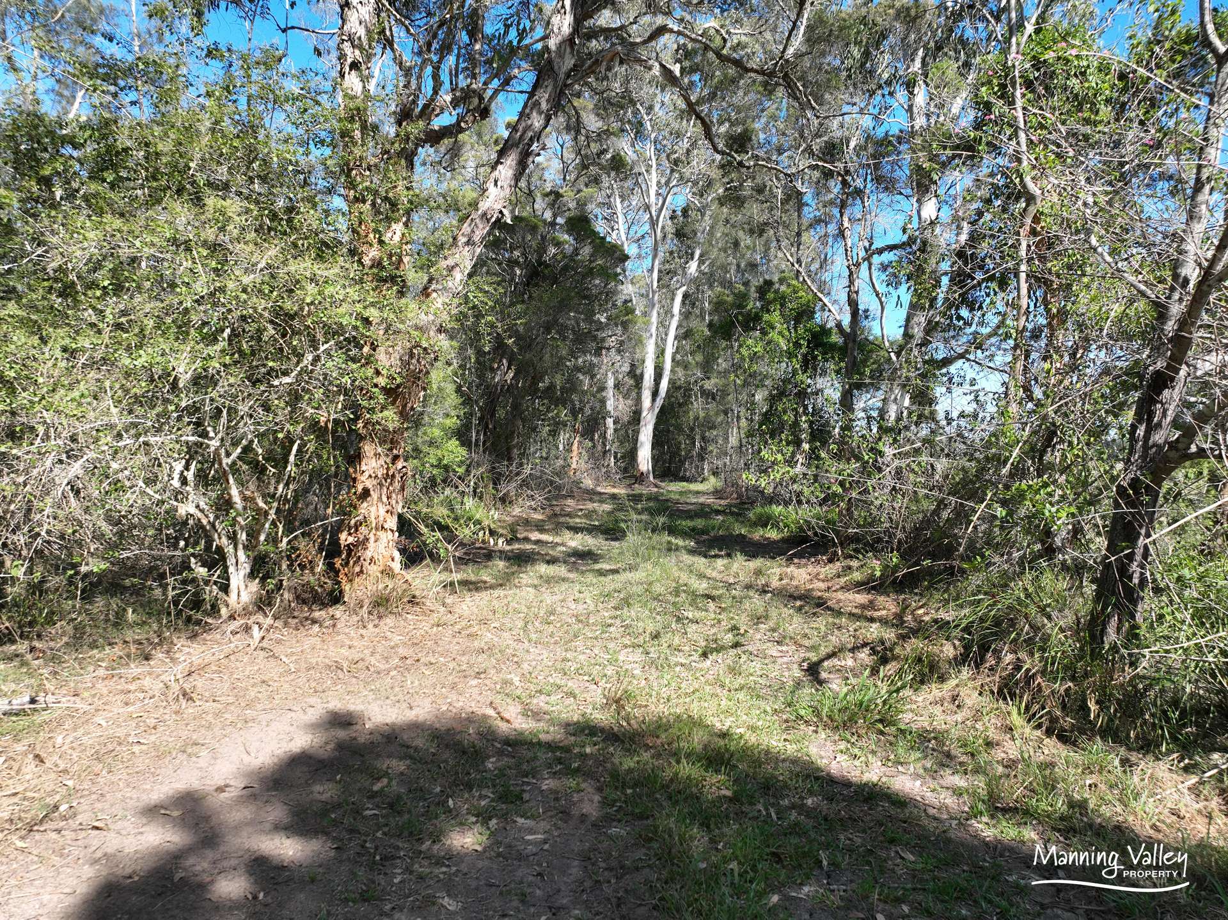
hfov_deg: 71.6
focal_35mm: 24
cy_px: 460
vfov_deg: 56.8
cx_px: 614
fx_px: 851
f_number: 2.8
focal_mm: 12.29
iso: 100
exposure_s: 1/800
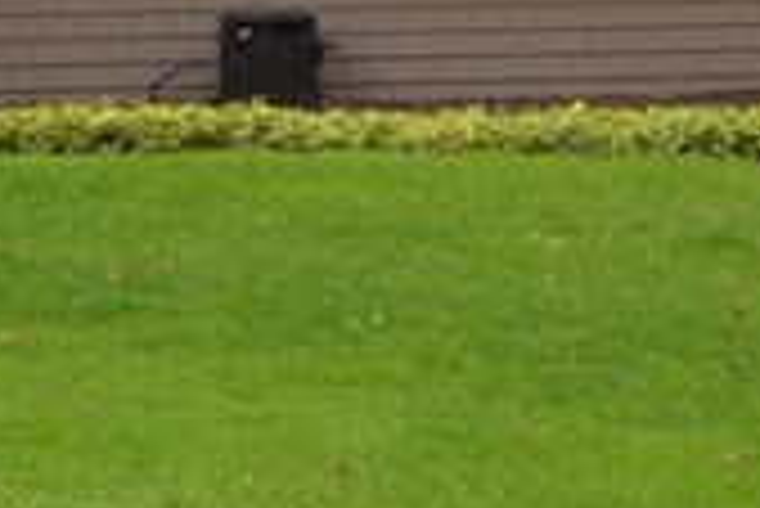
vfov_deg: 5.0
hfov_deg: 7.6
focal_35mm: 270
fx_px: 5705
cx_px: 175
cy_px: -472
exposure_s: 1/200
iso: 100
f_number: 9
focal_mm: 28
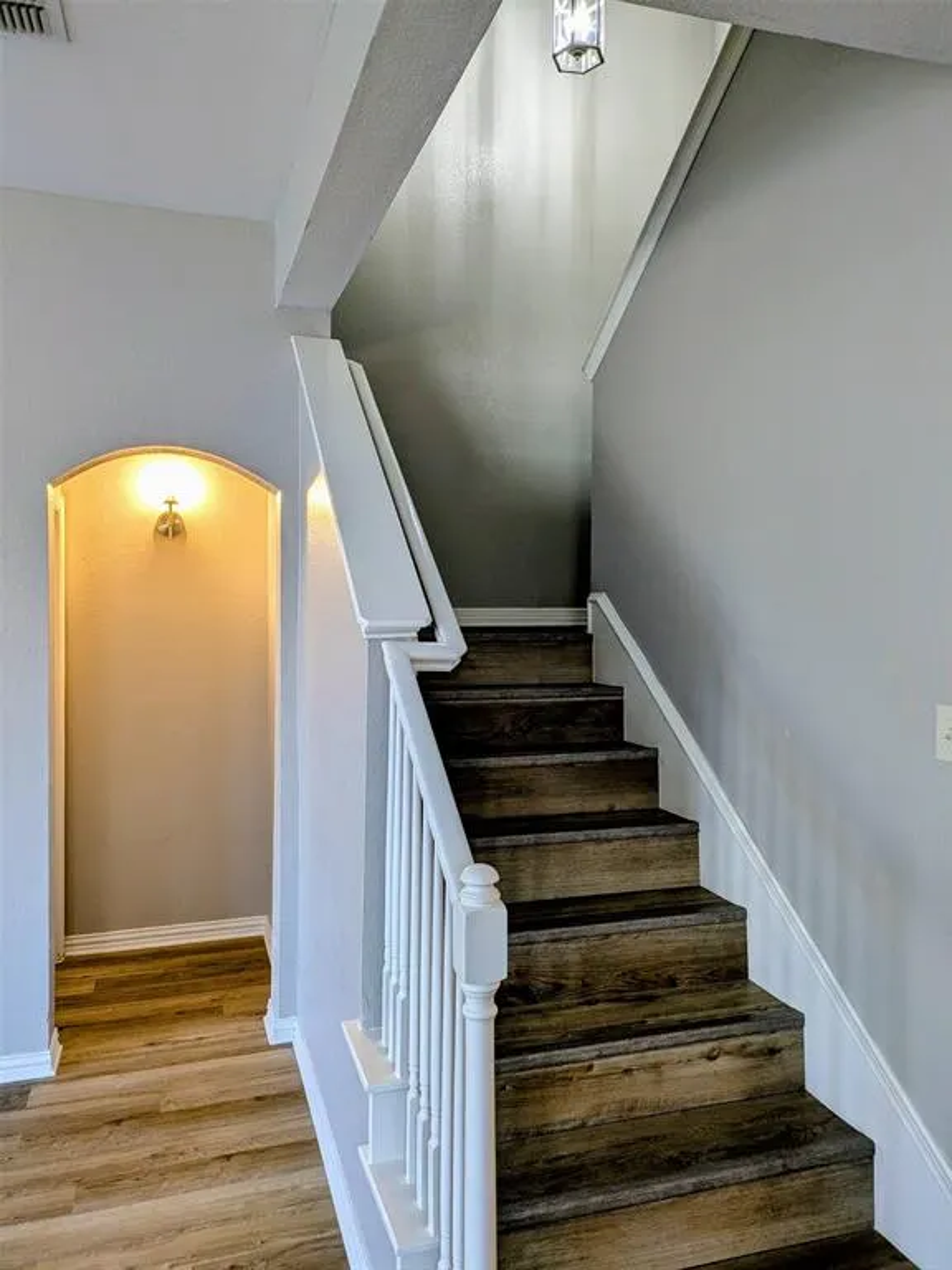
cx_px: 476
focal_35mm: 25
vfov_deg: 69.4
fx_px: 917
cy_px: 635
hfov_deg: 54.9
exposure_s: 1/24
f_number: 1.89
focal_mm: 5.43
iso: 55
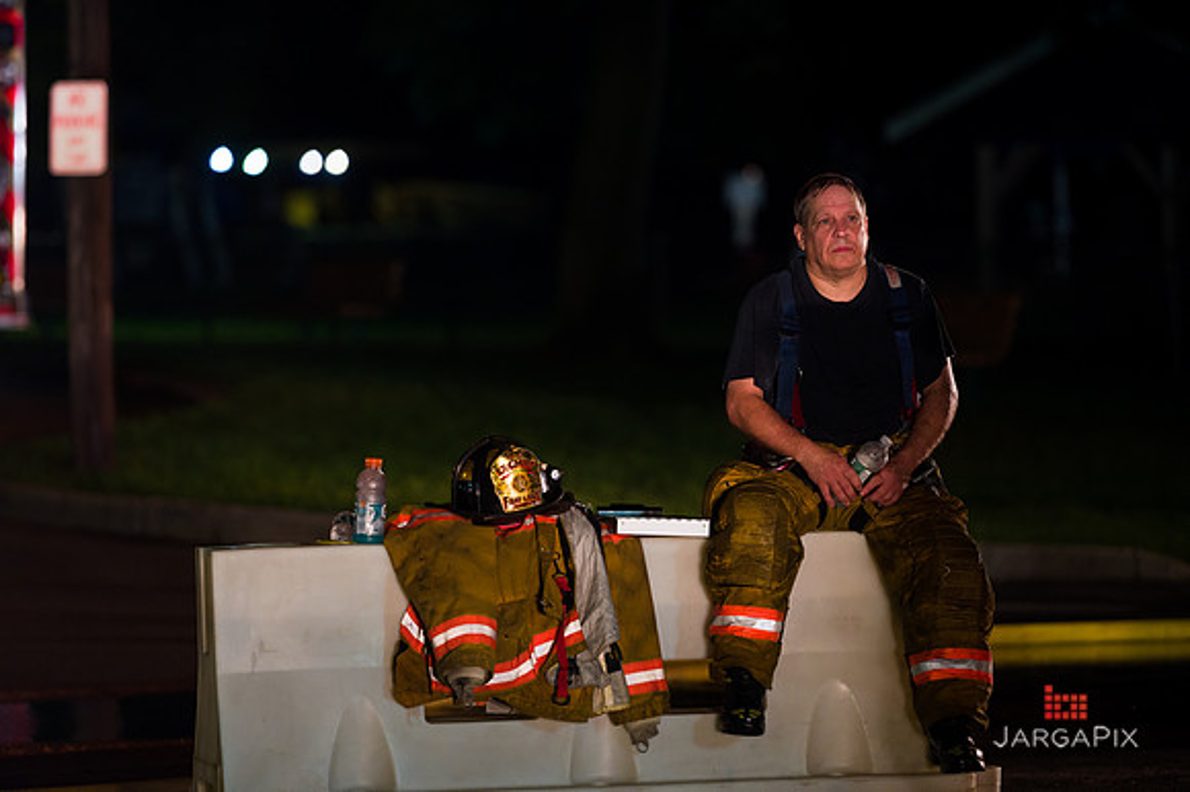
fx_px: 6277
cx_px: 595
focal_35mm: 190
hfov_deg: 10.8
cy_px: 396
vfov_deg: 7.2
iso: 1600
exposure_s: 1/125
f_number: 3.2
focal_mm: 190
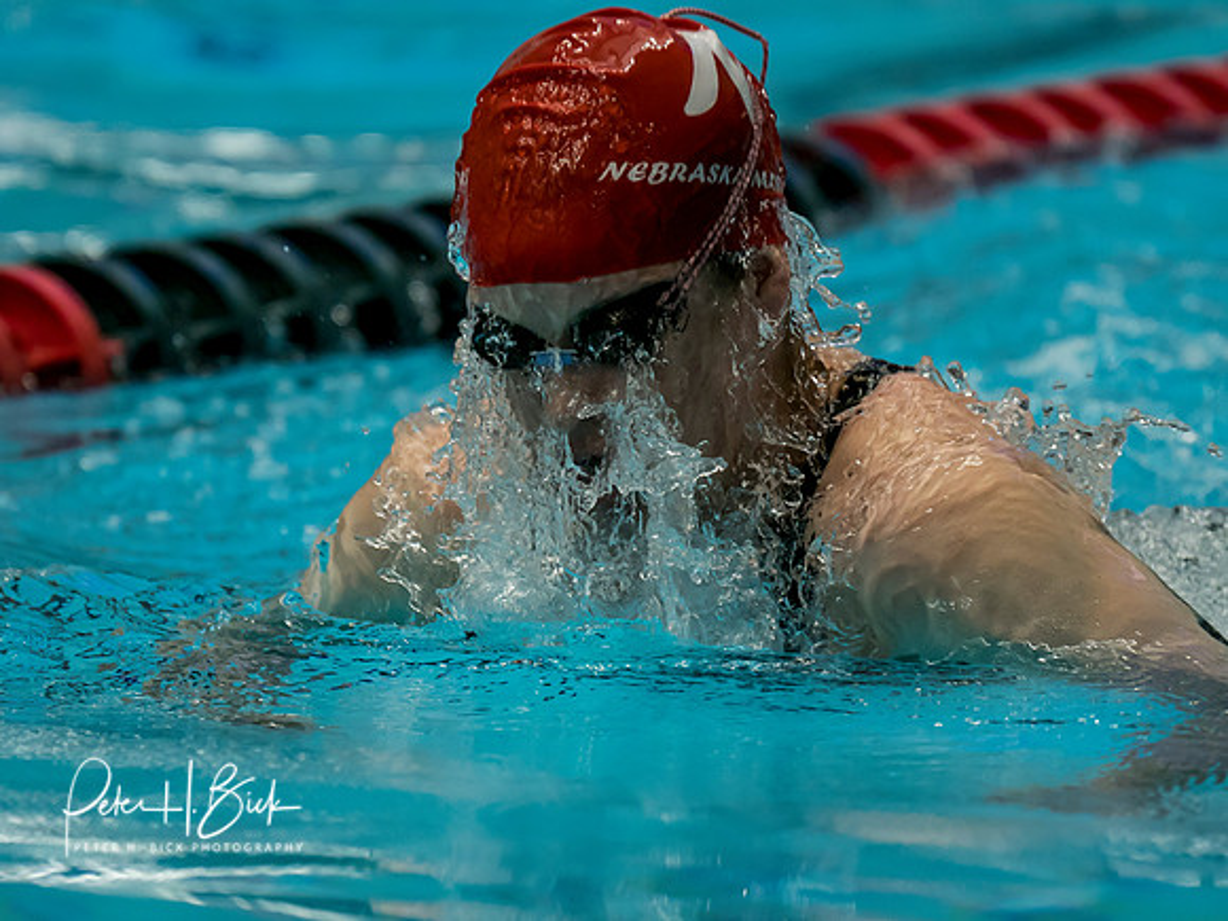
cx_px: 720
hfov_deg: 3.7
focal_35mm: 533
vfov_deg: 2.8
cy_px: 612
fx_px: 18905
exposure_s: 1/1000
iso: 1250
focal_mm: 200
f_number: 2.8
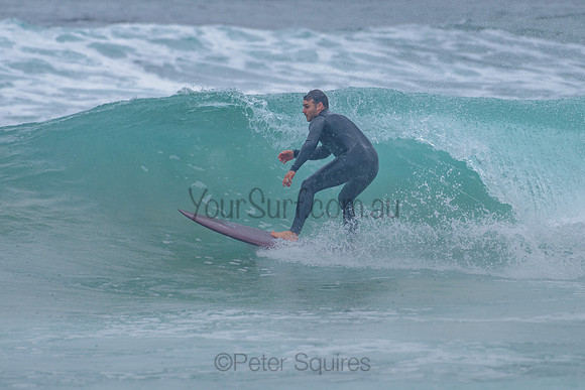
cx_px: 312
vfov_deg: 2.2
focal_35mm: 613
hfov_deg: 3.4
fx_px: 9959
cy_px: 151
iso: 400
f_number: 5.6
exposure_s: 1/2000
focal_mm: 500
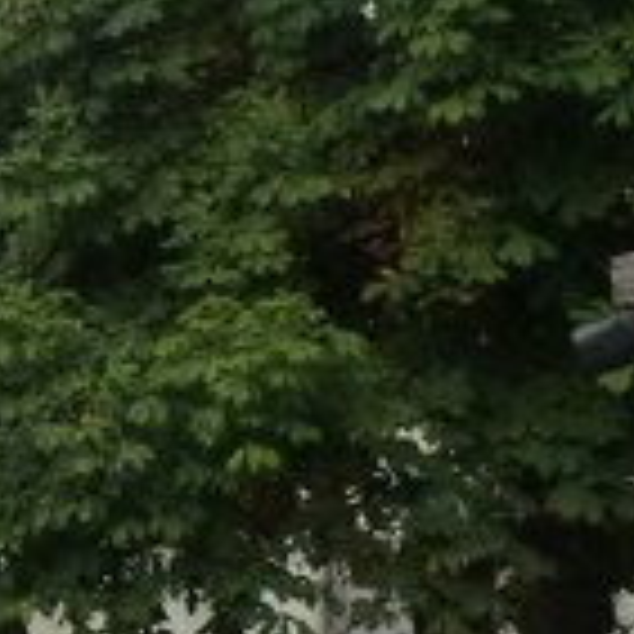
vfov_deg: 7.7
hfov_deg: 7.5
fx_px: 4683
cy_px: -36
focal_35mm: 226
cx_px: -558
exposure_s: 1/250
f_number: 4
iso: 250
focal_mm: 7.9
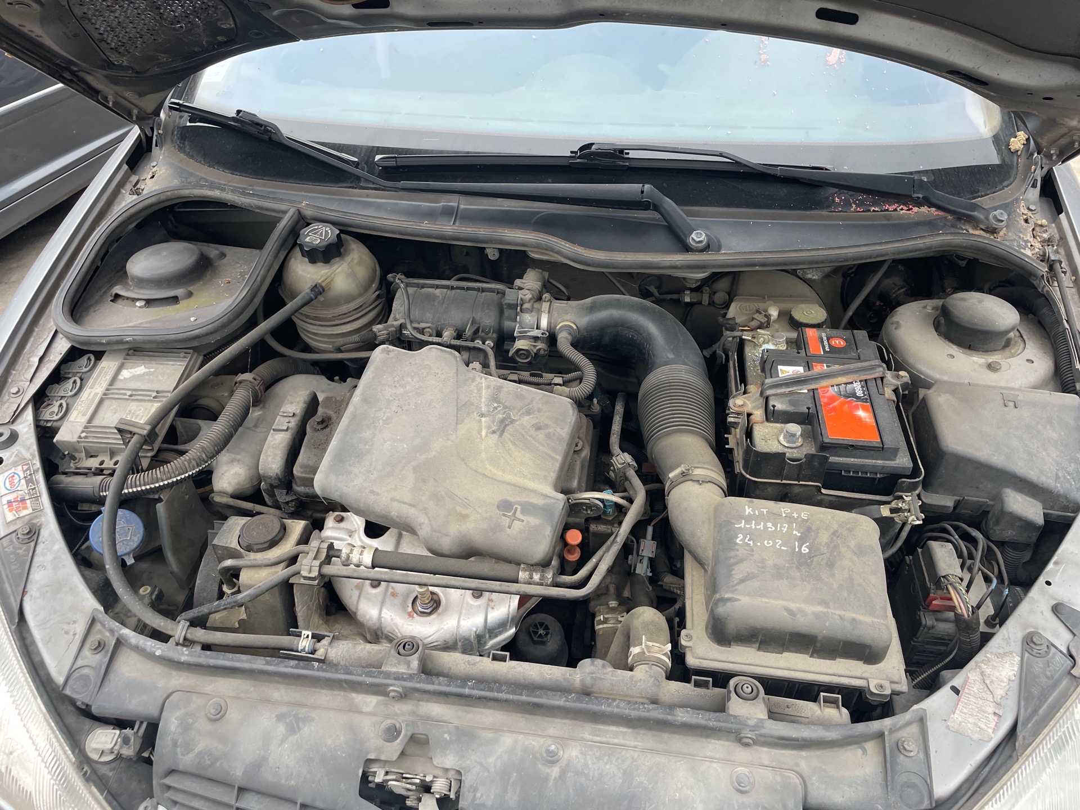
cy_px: 405
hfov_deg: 67.3
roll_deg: +4.1
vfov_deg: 53.1
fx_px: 811
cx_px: 540
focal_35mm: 26
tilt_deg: -39.5
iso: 80
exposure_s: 1/121
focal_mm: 4.2
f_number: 1.6
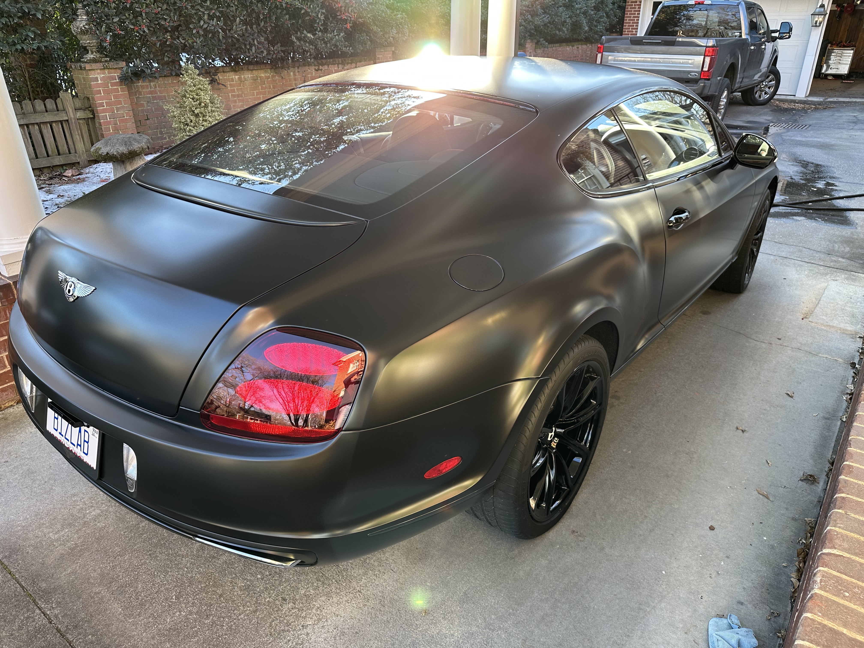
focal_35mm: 24
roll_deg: +0.2
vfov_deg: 56.8
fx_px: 599
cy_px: 324
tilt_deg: -27.0
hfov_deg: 71.6
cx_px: 432
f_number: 1.78
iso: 80
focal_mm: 6.86
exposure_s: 1/121
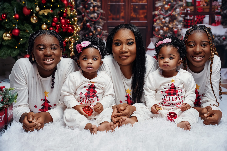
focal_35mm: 44
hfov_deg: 44.6
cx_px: 114
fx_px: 277
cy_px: 76
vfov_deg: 30.6
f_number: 4.5
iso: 200
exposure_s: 1/125
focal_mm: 43.9
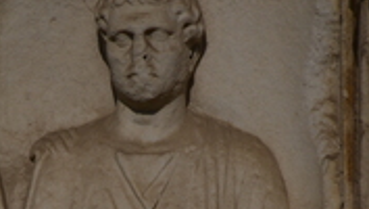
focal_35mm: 715
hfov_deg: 3.0
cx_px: 27
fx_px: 7003
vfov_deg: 1.7
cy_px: 176
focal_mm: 200
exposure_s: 1/5000
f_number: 9
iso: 320
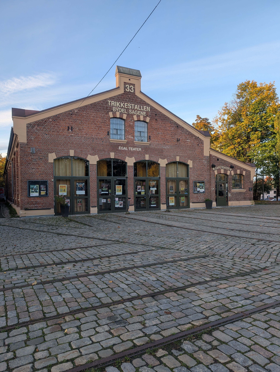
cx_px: 140
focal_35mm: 24
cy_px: 186
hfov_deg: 56.9
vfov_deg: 71.5
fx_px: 258
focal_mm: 6.9
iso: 22
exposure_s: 1/210
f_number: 1.68
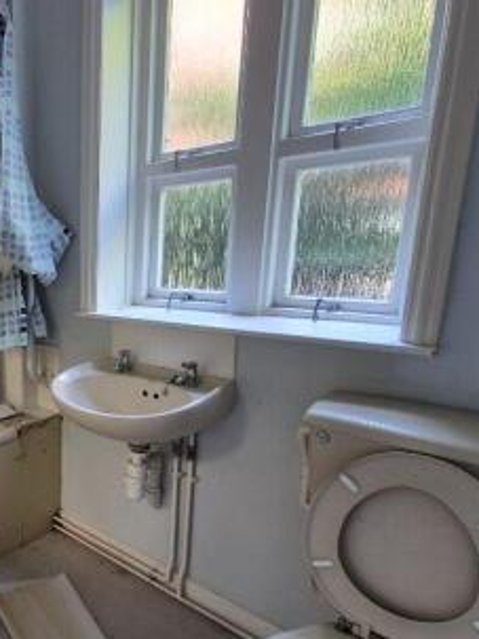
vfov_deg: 69.1
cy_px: 360
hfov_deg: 42.9
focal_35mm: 25
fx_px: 462
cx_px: -47
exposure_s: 1/50
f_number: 2.2
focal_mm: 2.2
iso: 200
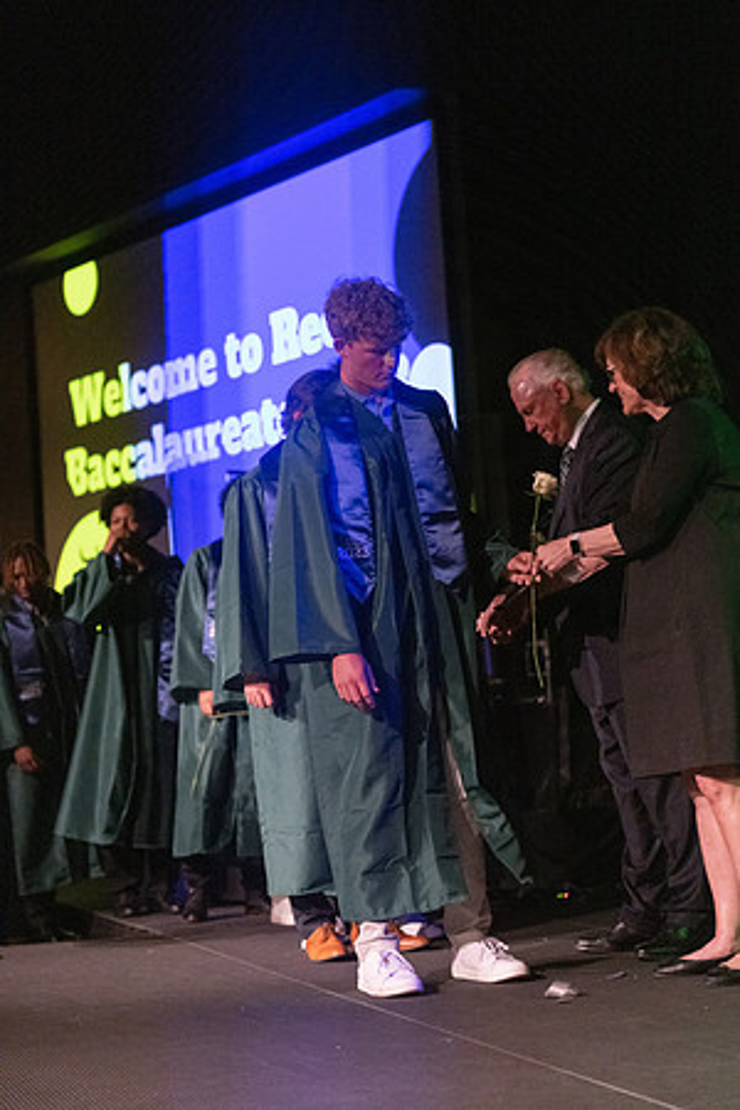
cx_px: 370
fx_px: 2251
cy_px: 555
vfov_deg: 27.7
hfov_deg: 18.7
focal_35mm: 73
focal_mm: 73
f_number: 2.8
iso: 16000
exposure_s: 1/1000
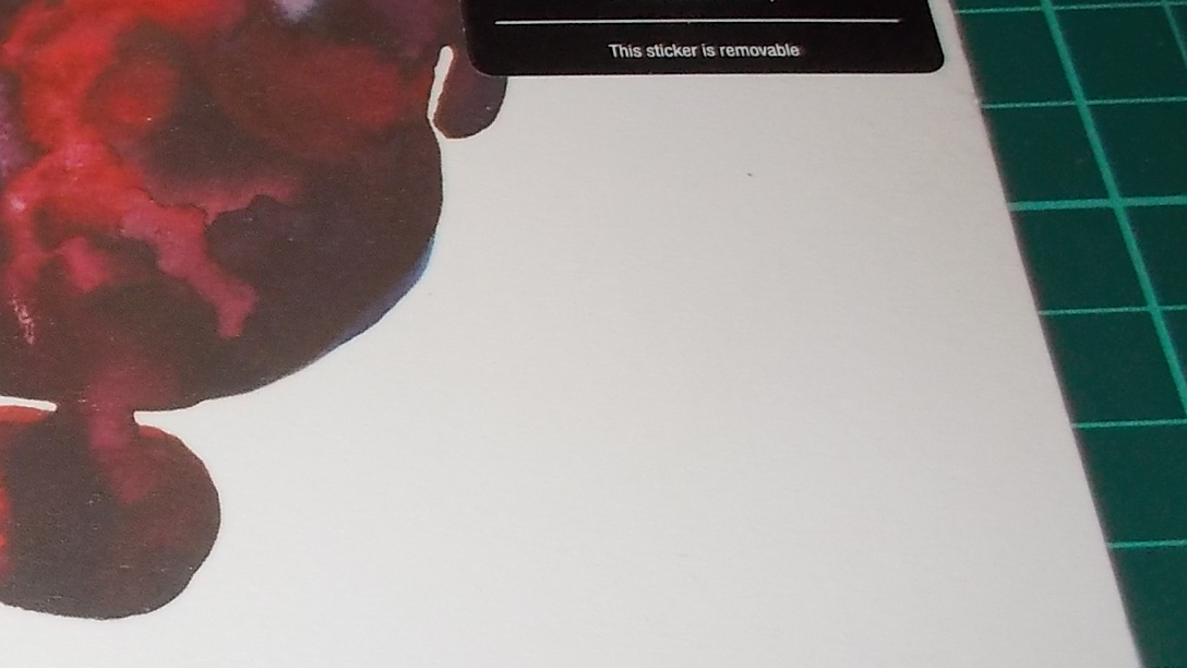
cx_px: 52
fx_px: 2077
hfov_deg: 30.1
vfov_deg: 18.3
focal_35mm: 66
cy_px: 319
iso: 200
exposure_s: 1/30
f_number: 3.3
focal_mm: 4.1
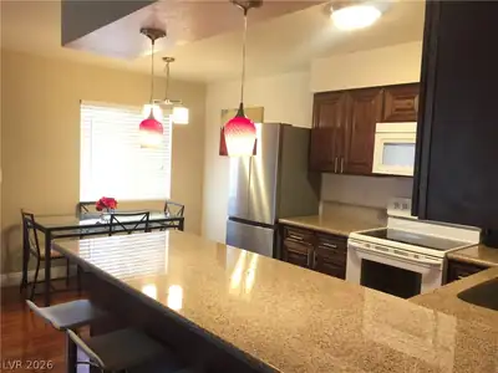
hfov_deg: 61.7
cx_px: 249
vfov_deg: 48.2
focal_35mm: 29
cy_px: 186
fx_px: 417
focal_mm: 4.15
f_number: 2.2
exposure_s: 1/15
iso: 50
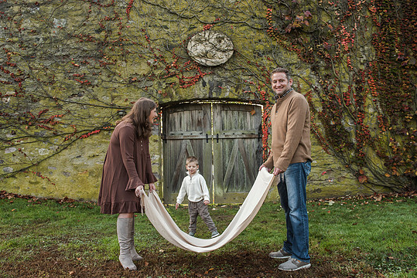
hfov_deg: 61.9
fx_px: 348
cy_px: 140
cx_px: 202
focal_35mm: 30
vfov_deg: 43.7
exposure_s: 1/500
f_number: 5.6
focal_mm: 27
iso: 1000
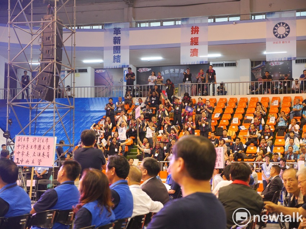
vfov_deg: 21.0
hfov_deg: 27.8
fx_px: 619
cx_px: 153
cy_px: 114
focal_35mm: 70
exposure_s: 1/125
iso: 1600
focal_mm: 35
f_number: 2.8
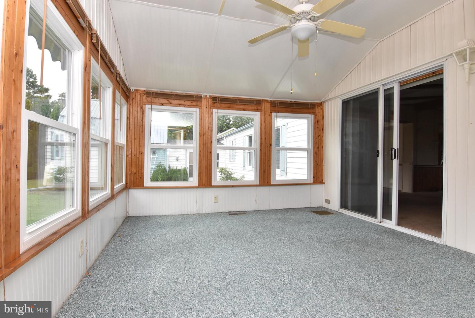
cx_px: 238
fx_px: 238
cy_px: 159
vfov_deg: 67.5
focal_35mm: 18
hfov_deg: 90.0
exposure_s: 1/160
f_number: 14
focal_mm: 12
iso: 800
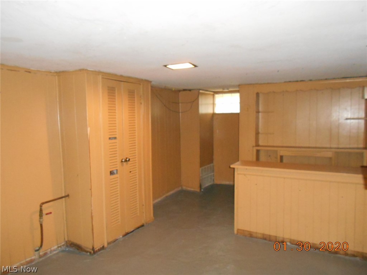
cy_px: 138
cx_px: 184
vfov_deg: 53.1
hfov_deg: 67.3
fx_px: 276
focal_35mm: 26
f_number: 3.2
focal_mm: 4.6
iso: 800
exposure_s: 1/25
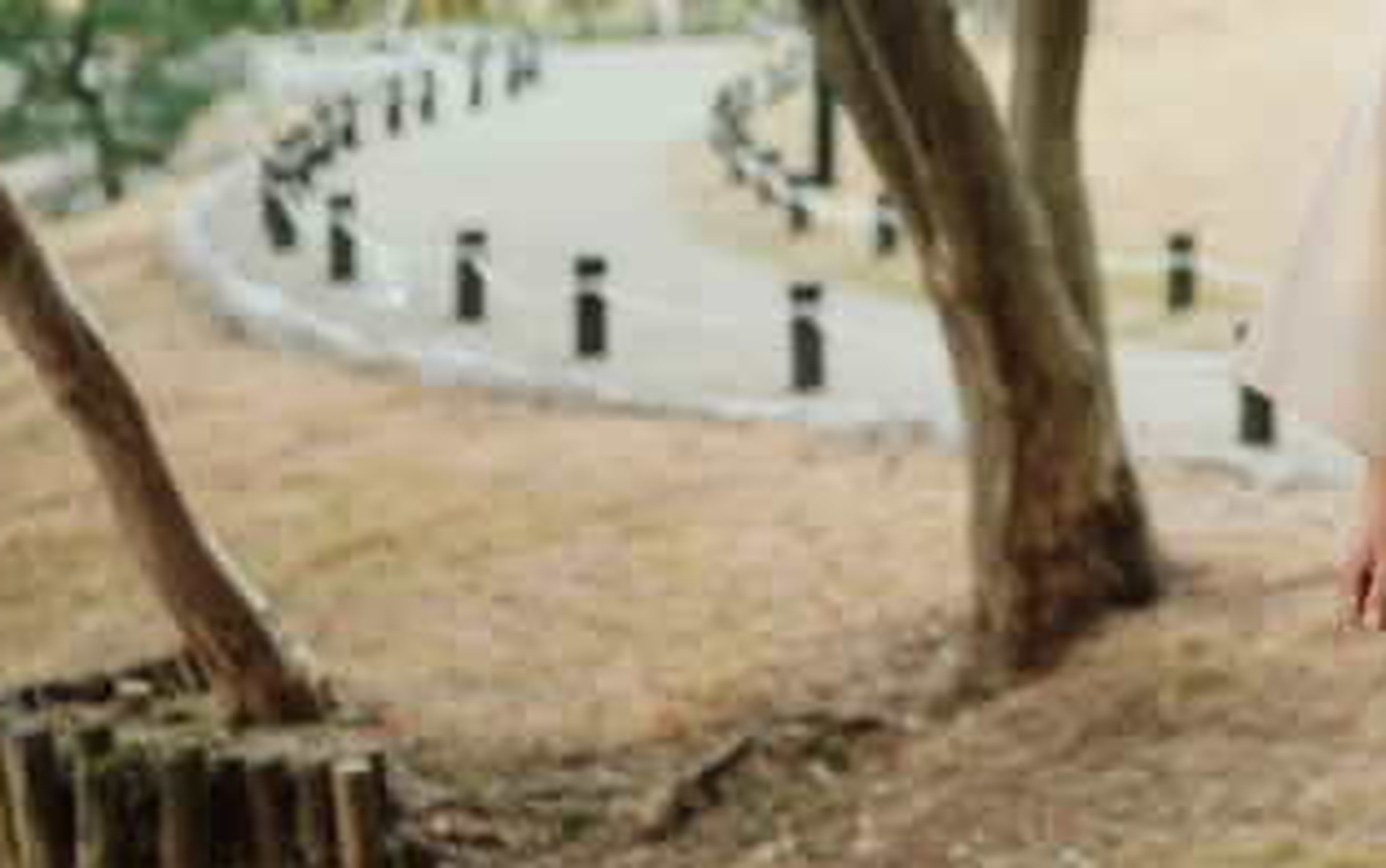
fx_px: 5065
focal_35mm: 134
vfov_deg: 9.5
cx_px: 1544
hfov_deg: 15.2
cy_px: -438
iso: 800
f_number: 2.8
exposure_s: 1/160
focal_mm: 63
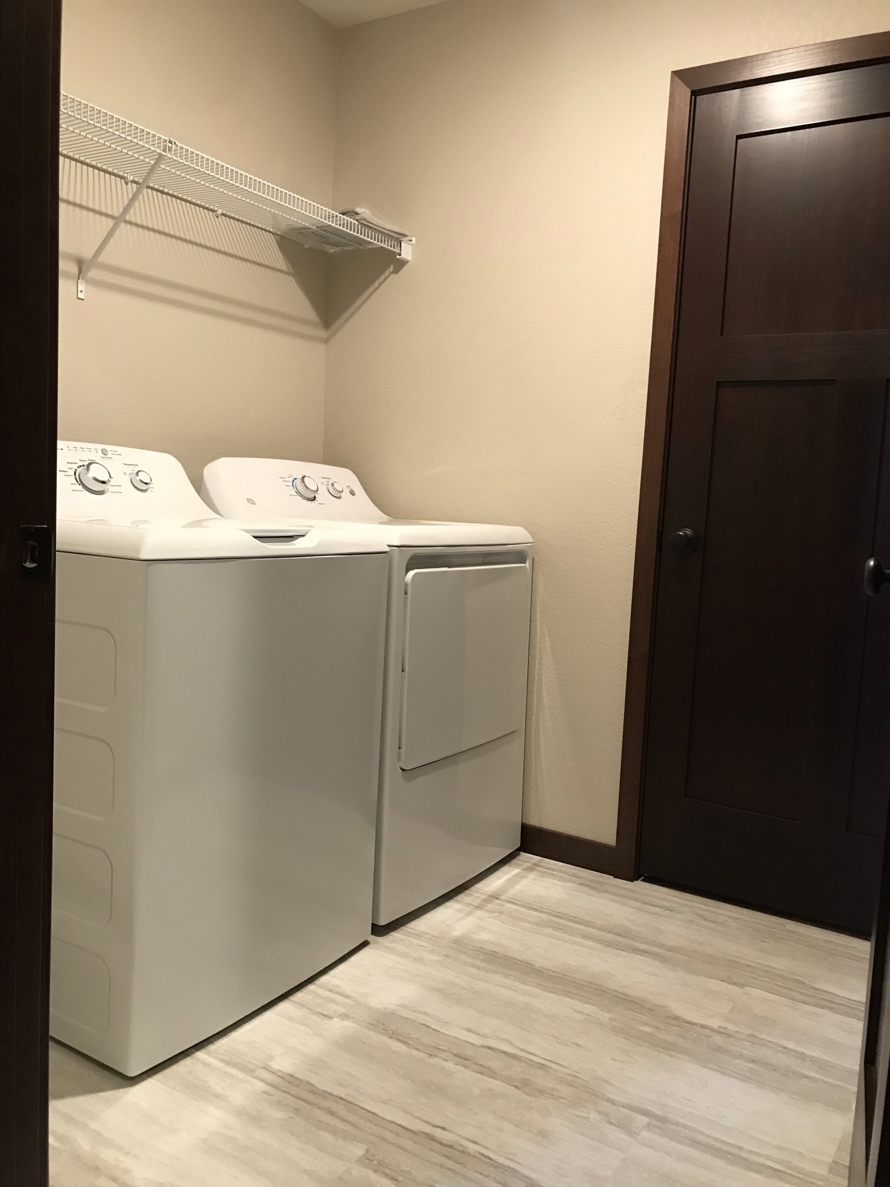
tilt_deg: -5.2
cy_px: 594
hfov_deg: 49.7
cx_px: 445
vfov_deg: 63.4
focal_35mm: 28
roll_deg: -2.8
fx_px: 960
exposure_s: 1/15
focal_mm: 3.99
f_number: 1.8
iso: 50
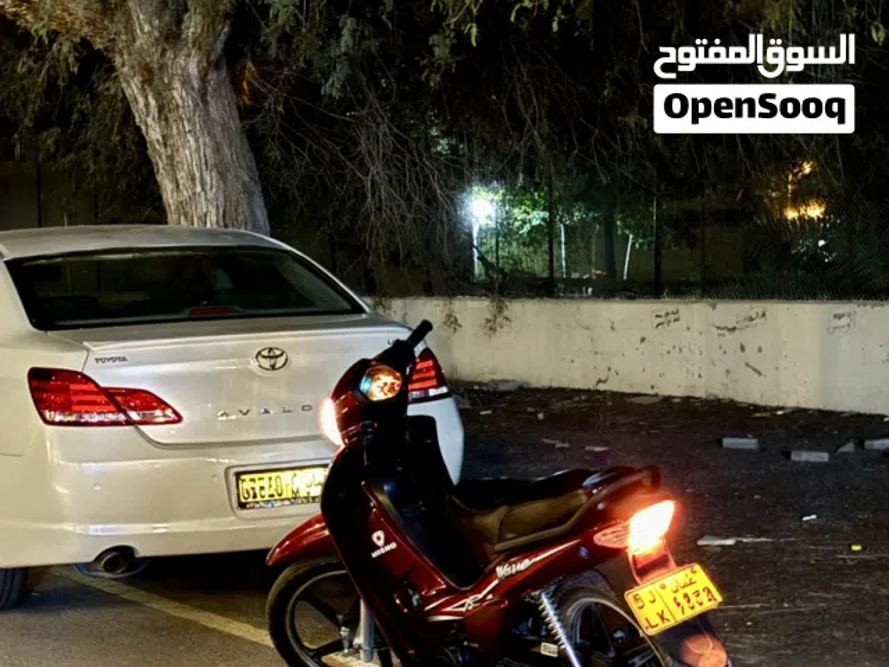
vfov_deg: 30.3
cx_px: 444
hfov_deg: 39.7
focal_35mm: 48
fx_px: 1233
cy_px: 334
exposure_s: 1/2
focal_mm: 6.76
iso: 320
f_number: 1.78
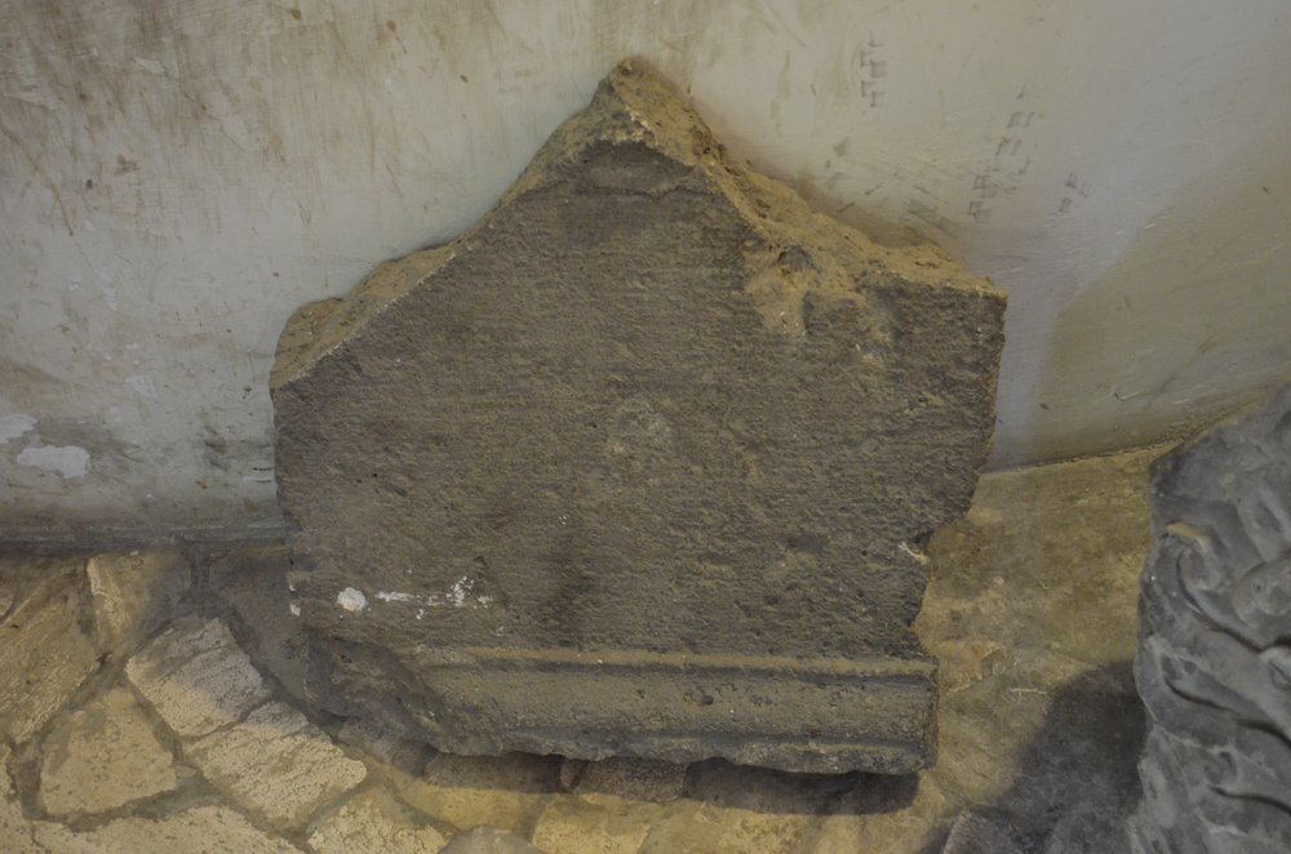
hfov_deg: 46.5
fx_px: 1503
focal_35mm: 42
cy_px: 427
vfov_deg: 31.7
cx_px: 646
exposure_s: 1/8
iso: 3200
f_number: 4.5
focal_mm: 28
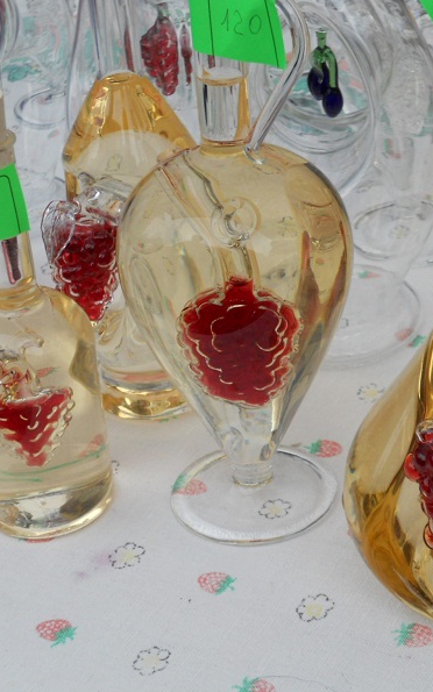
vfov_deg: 26.8
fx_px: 1453
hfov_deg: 16.7
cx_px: 393
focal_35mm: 77
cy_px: 344
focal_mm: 9.8
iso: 80
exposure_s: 1/60
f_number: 4.8
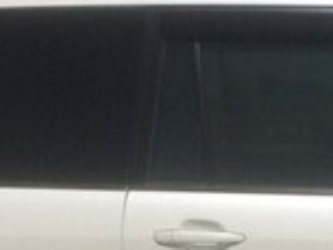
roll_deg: +0.0
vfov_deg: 11.5
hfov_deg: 14.8
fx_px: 1203
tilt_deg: -13.8
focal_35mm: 125
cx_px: 472
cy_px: 342
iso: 32
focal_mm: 4.15
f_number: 2.2
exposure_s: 1/6849
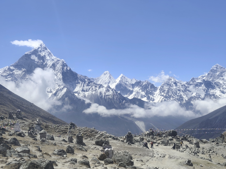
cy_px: 83
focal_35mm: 47
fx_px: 307
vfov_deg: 30.9
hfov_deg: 40.4
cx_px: 112
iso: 50
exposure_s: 1/1244
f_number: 1.65
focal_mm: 6.19
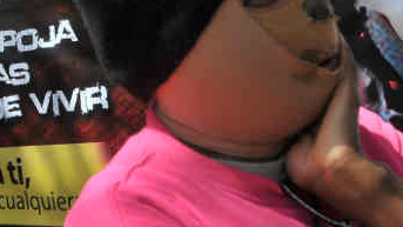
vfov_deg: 13.4
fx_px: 962
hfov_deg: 22.6
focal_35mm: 90
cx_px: -18
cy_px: 58
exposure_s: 1/400
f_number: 6.3
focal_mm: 20
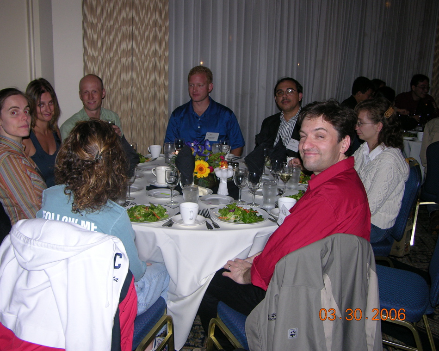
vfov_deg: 40.1
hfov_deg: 49.0
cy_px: 173
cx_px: 202
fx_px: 481
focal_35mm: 37
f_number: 2.8
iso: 100
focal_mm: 9
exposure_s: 1/60.1
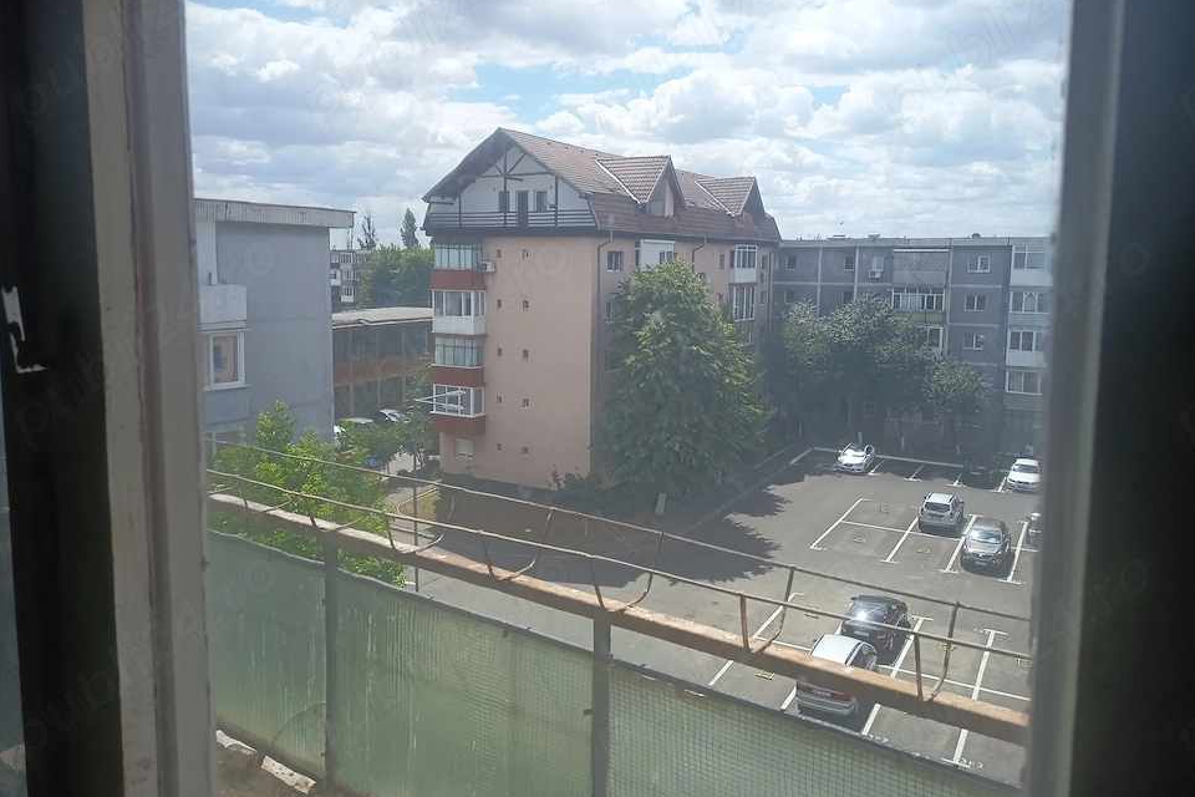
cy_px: 361
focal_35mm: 26
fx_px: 863
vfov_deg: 49.5
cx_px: 580
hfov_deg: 69.4
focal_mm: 5.24
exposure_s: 1/400
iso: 50
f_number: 1.7
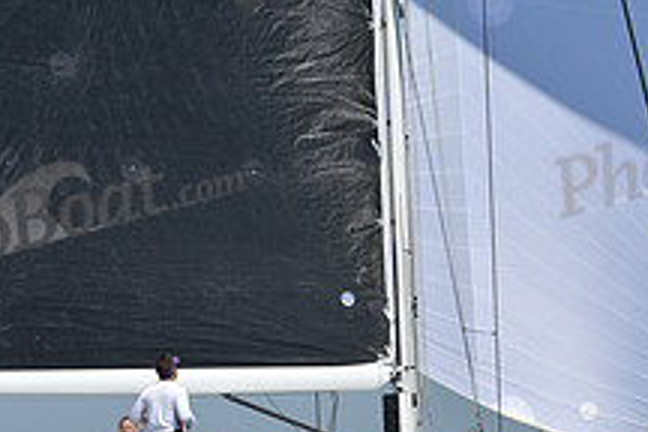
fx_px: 3384
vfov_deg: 7.3
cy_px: 338
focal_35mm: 188
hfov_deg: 10.9
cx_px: 402
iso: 250
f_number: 9
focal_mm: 70
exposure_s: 1/1250
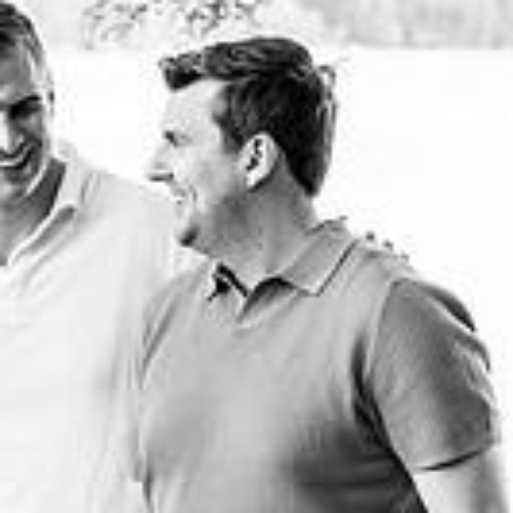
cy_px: 611
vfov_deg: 5.5
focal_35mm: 316
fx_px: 5298
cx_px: -347
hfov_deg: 5.5
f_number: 4.5
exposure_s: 1/500
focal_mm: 85
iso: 800
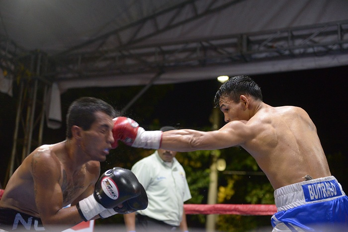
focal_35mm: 70
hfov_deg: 28.8
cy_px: 116
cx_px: 174
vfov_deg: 19.5
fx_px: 677
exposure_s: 1/250
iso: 4000
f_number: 2.8
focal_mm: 70
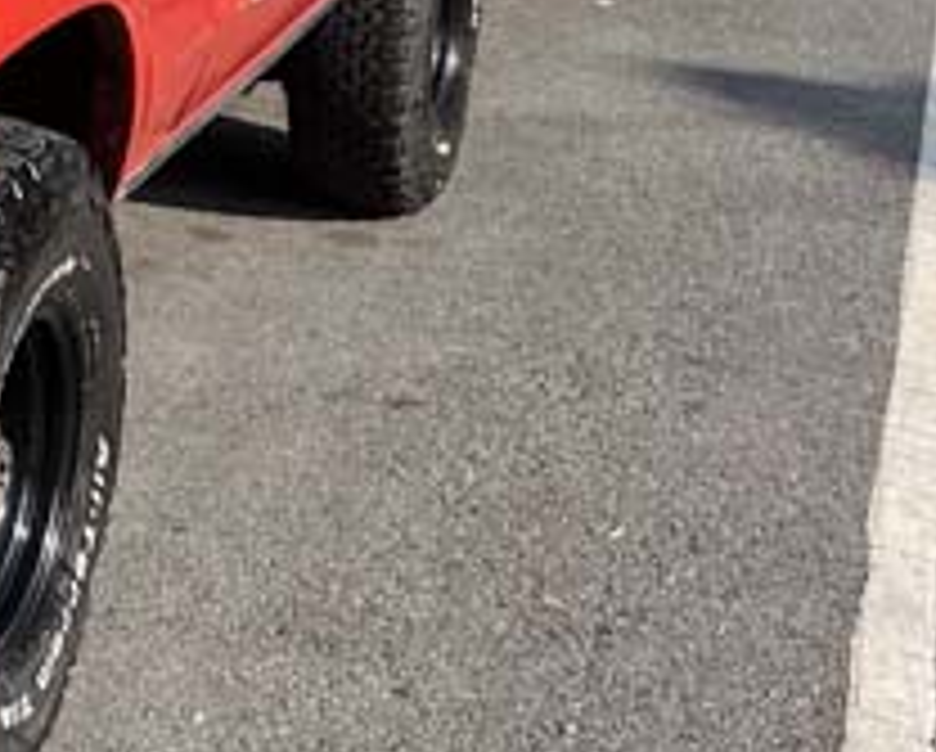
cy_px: -140
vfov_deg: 16.4
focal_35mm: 90
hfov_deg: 19.6
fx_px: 2497
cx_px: -277
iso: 50
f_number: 1.5
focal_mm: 5.7
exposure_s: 1/1488
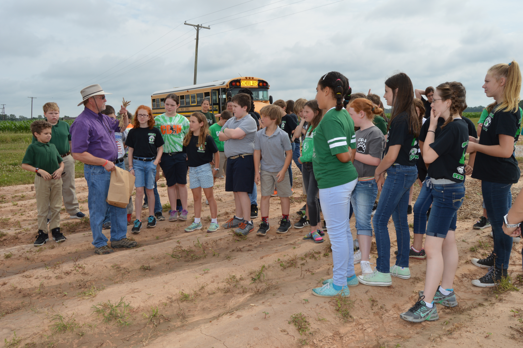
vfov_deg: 47.8
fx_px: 392
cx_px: 262
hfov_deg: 67.4
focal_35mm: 27
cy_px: 174
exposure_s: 1/200
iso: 100
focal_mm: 18
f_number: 9
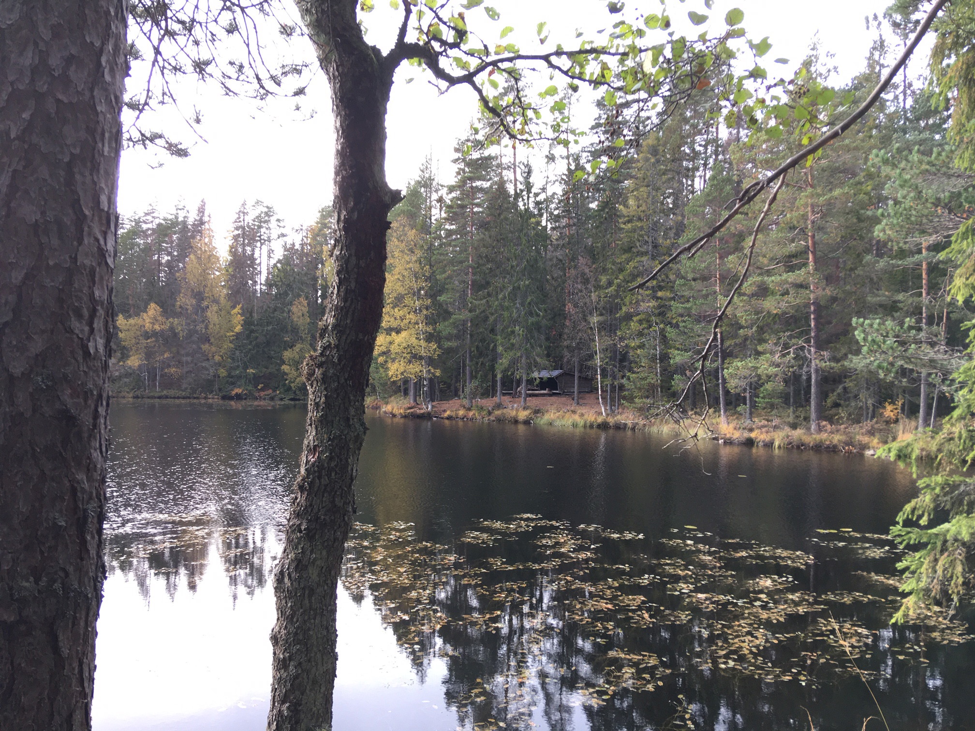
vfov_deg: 48.2
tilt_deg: +0.7
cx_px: 488
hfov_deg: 61.7
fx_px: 817
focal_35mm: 29
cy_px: 366
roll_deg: -0.5
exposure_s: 1/100
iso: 40
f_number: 2.2
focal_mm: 4.15
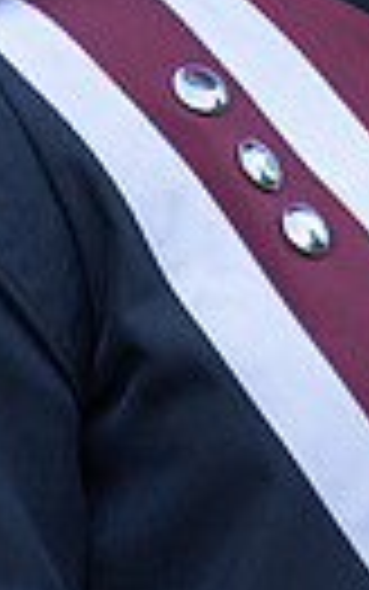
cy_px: -433
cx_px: 132
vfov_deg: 0.8
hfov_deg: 0.5
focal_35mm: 2475
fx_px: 39780
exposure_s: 1/250
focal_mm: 370
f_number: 6
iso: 800
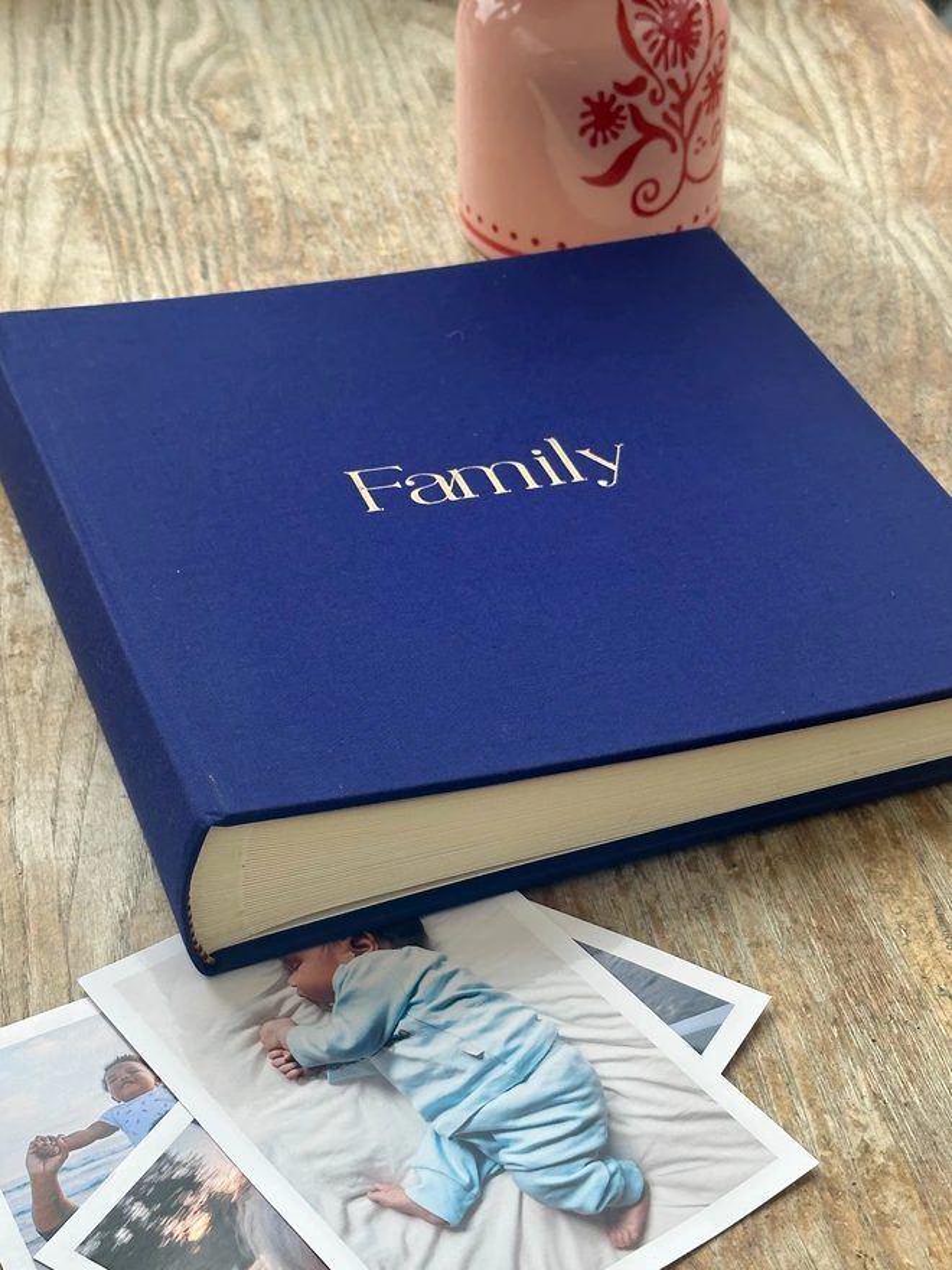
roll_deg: -0.2
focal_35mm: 48
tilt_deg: -42.0
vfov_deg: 39.7
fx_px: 1760
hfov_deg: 30.3
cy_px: 635
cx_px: 476
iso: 64
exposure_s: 1/604
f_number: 1.78
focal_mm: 6.86
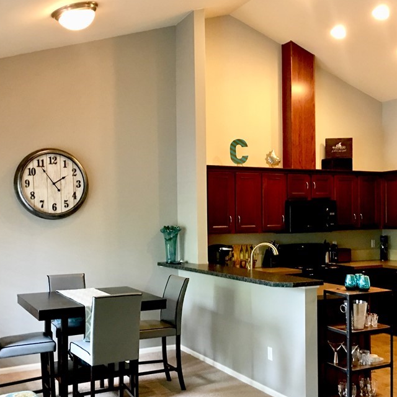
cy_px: 225
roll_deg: +0.4
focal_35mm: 41
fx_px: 532
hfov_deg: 40.8
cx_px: 229
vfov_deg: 40.8
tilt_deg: +0.1
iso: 100
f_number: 2.2
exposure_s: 1/15
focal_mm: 4.15
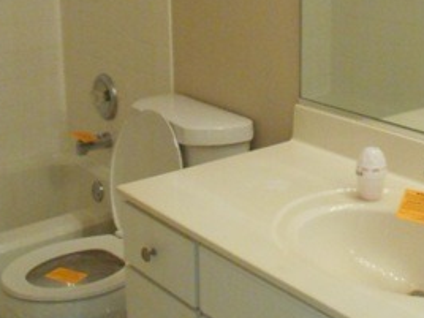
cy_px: 65
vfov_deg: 23.3
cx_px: 280
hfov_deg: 31.0
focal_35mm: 62
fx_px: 759
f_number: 3.2
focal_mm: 4.6
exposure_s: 1/80
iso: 800
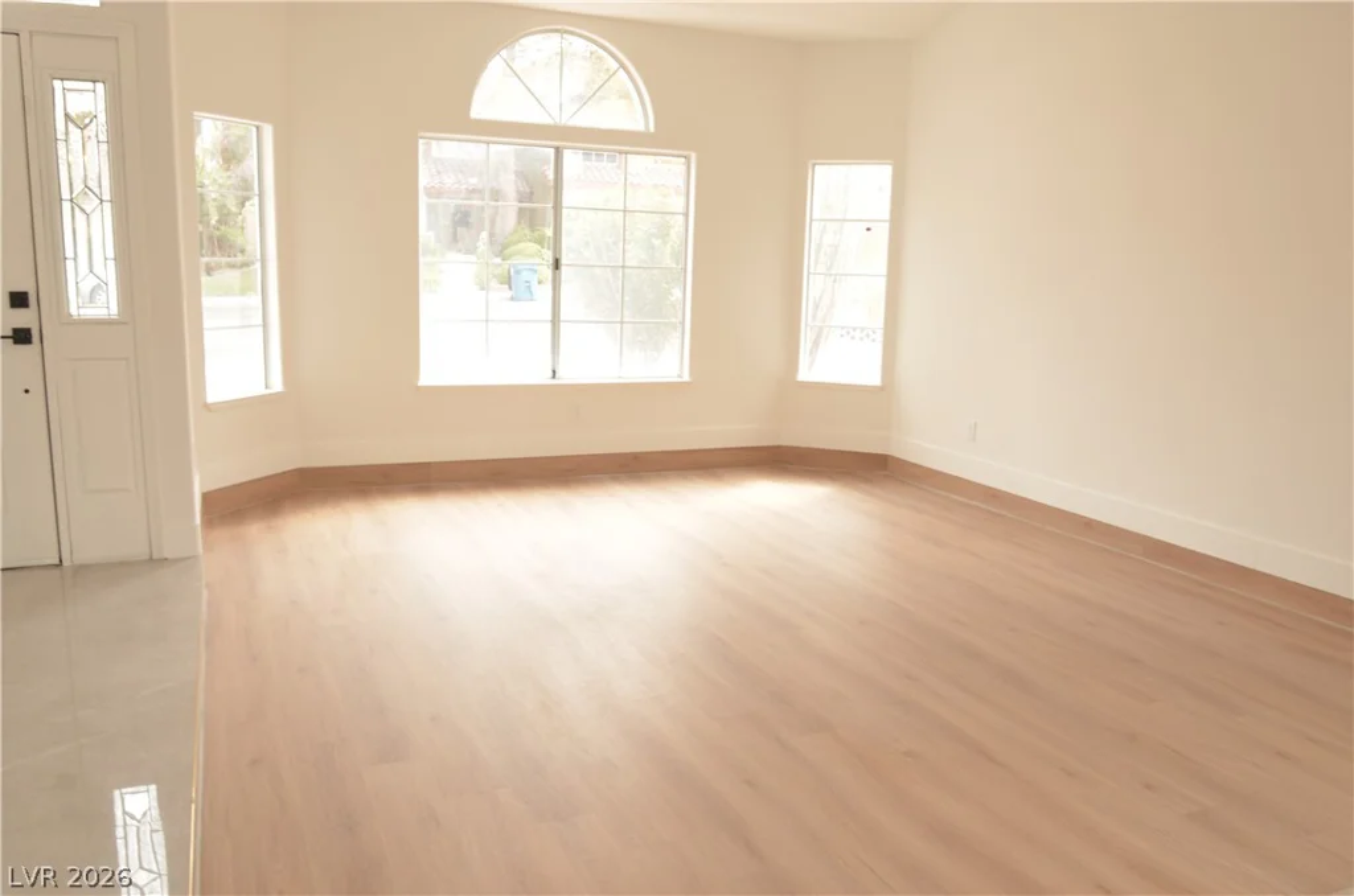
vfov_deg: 47.7
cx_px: 677
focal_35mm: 27
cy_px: 448
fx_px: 1013
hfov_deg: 67.5
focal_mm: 18
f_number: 4.5
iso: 200
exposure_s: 1/80
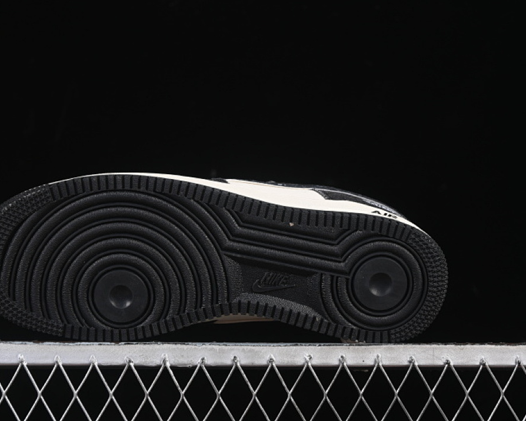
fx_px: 1323
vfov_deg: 18.1
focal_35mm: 85
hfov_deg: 22.5
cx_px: 217
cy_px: 210
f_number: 6.3
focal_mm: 50
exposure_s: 1/60
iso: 160
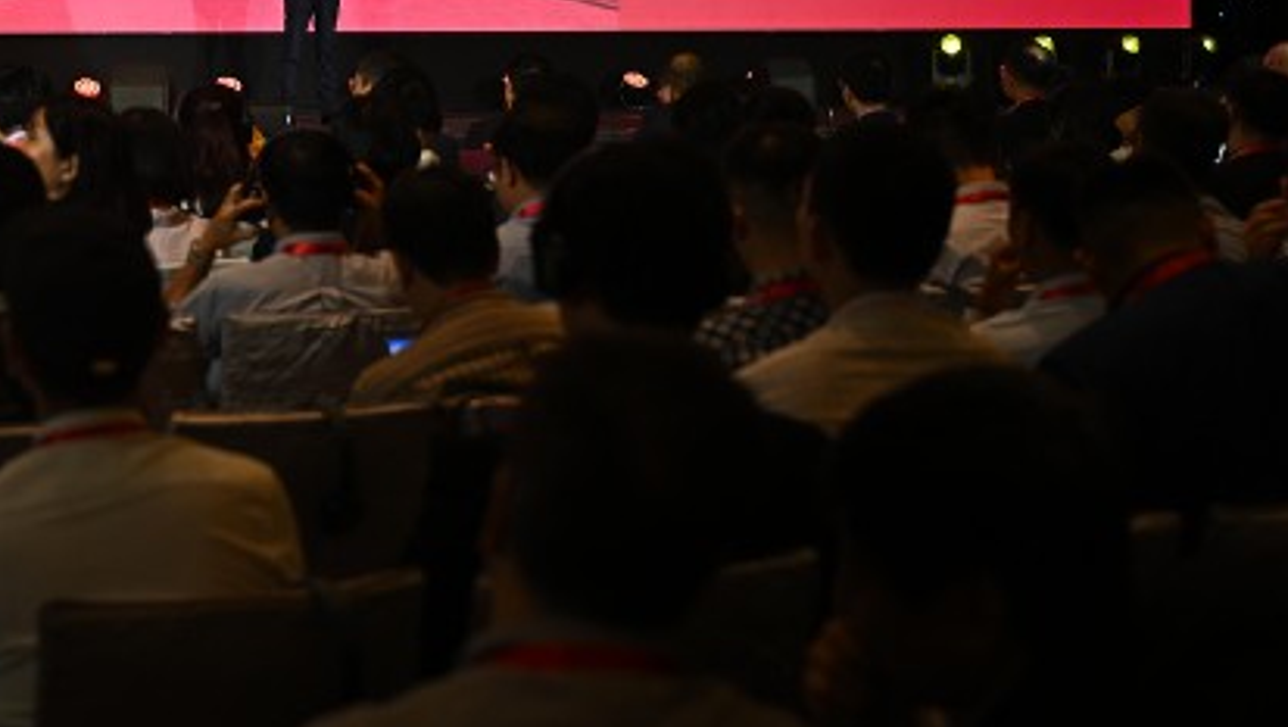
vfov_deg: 15.4
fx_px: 2632
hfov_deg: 27.1
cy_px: -27
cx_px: 296
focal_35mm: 77
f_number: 2.8
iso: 500
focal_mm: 38
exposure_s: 1/200
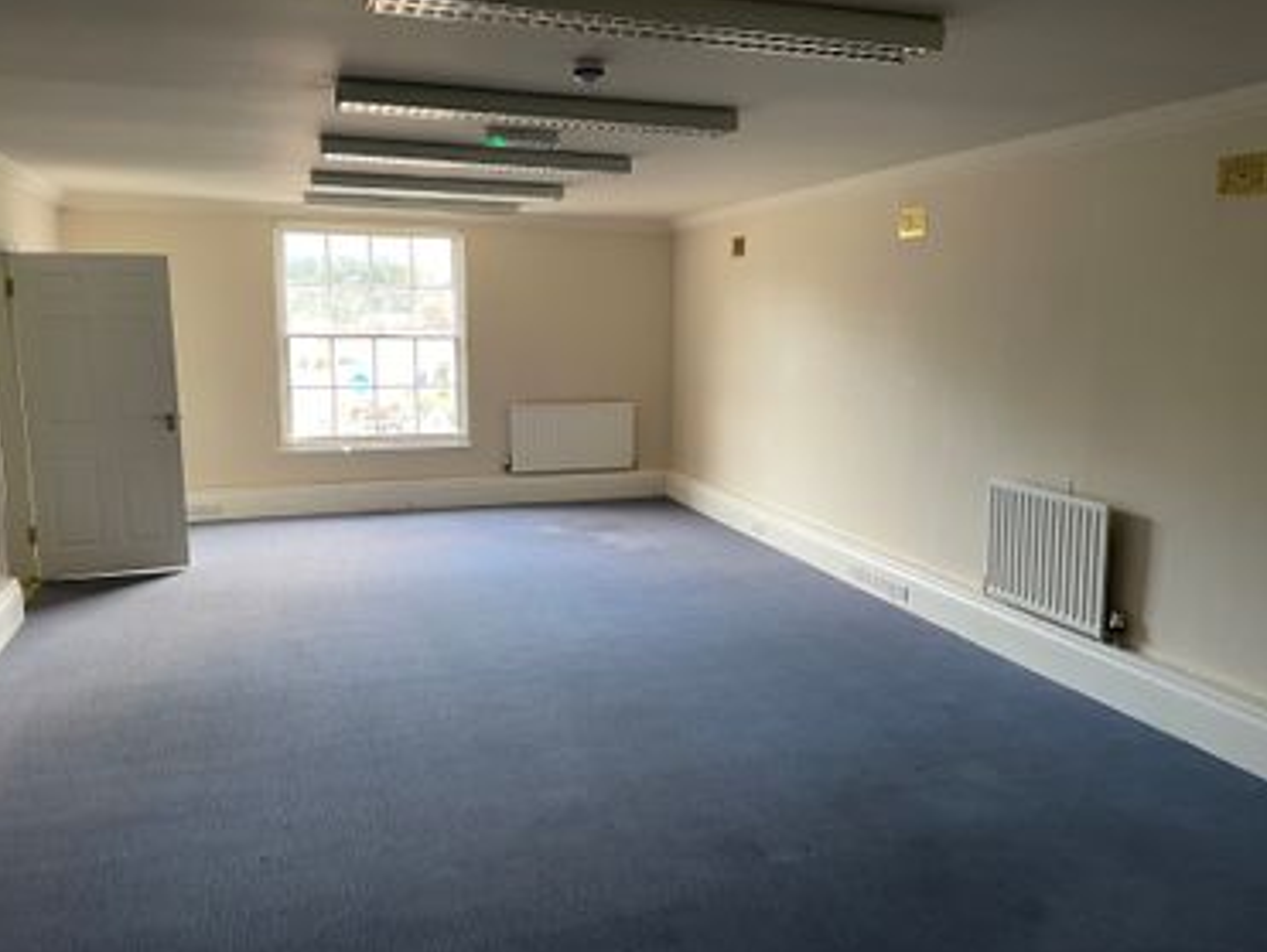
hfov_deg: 63.4
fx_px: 1026
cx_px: 642
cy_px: 467
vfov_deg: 49.8
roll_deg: -0.2
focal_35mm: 28
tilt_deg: -8.5
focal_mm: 4.2
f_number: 1.6
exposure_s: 1/60
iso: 200
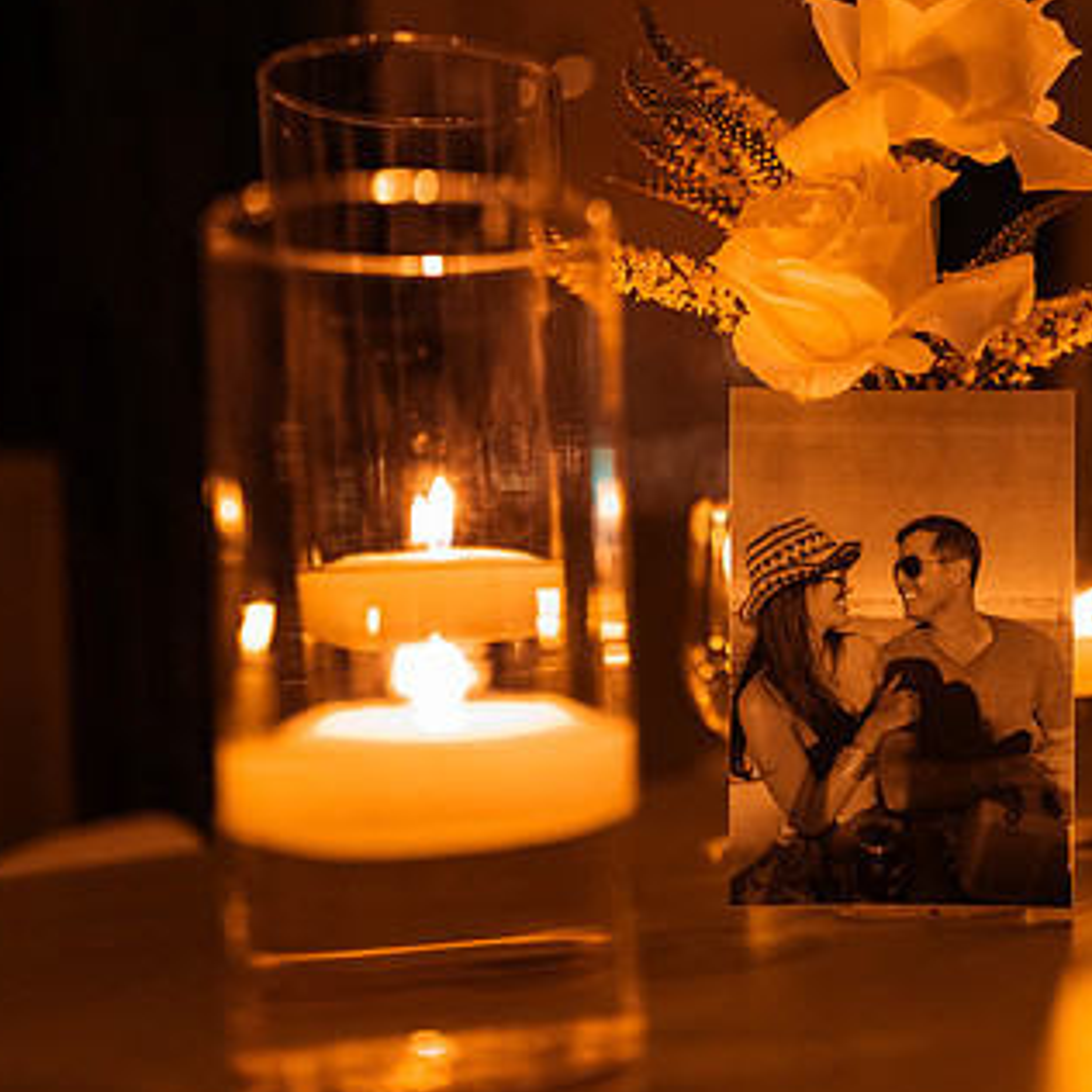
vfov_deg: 30.6
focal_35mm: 56
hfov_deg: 29.4
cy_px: 574
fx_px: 1999
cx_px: 970
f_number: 1.8
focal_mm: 35
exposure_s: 1/320
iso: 10000
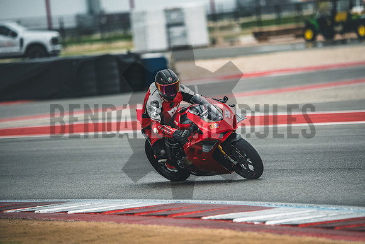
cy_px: 122
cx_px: 182
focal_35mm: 300
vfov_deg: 4.6
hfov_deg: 6.9
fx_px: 3042
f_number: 2
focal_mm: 200
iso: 2000
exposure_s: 1/6400
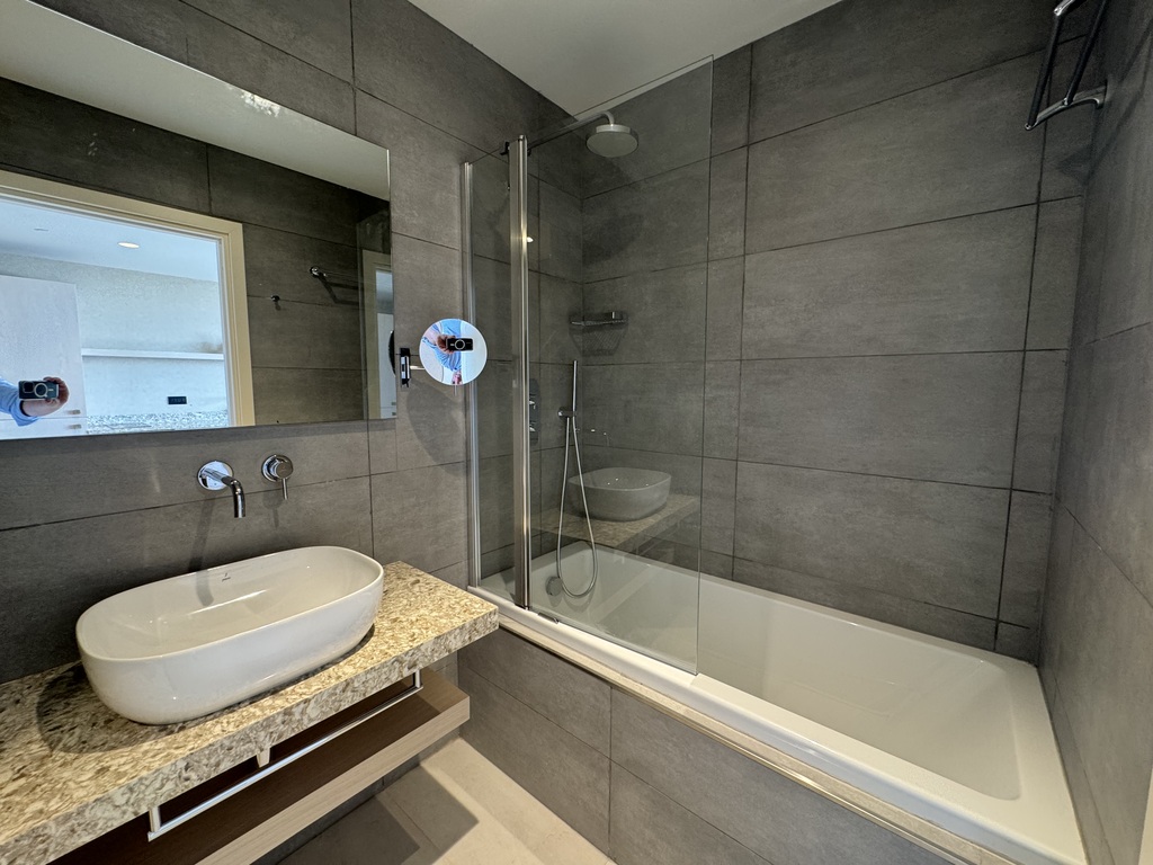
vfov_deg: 85.7
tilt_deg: -6.5
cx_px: 576
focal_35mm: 14
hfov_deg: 102.1
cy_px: 432
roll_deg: +0.0
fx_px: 466
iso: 160
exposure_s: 1/50
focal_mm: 2.22
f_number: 2.2
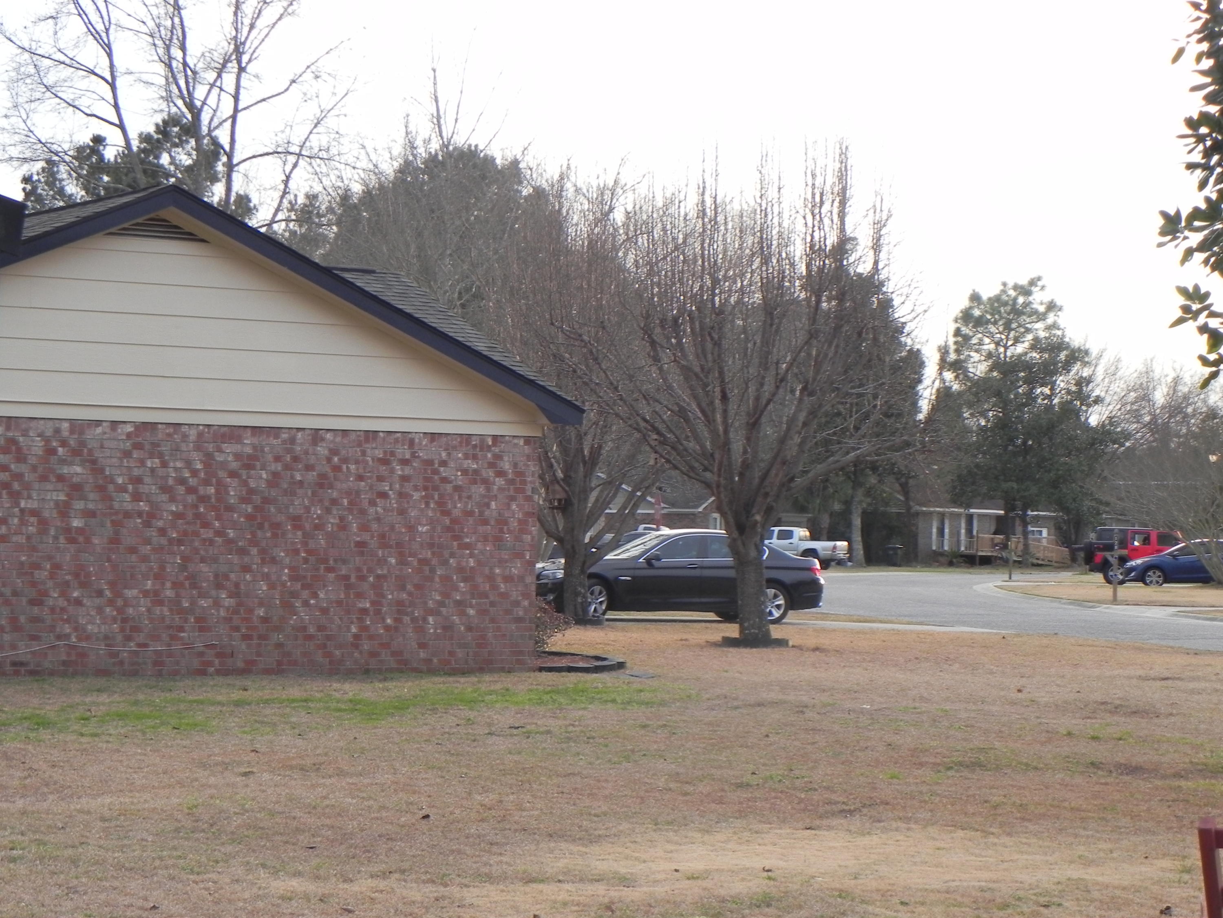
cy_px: 459
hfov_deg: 23.0
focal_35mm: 85
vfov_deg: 17.4
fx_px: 3003
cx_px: 612
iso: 160
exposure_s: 1/94.2
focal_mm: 15.1
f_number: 4
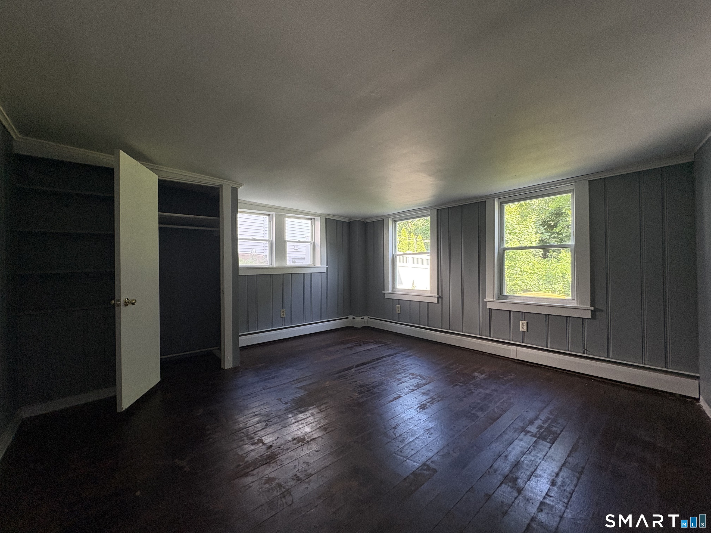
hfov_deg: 102.1
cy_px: 266
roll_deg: +1.1
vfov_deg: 85.7
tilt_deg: +0.6
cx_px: 356
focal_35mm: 14
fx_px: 288
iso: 250
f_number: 2.2
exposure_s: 1/96
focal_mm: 2.22
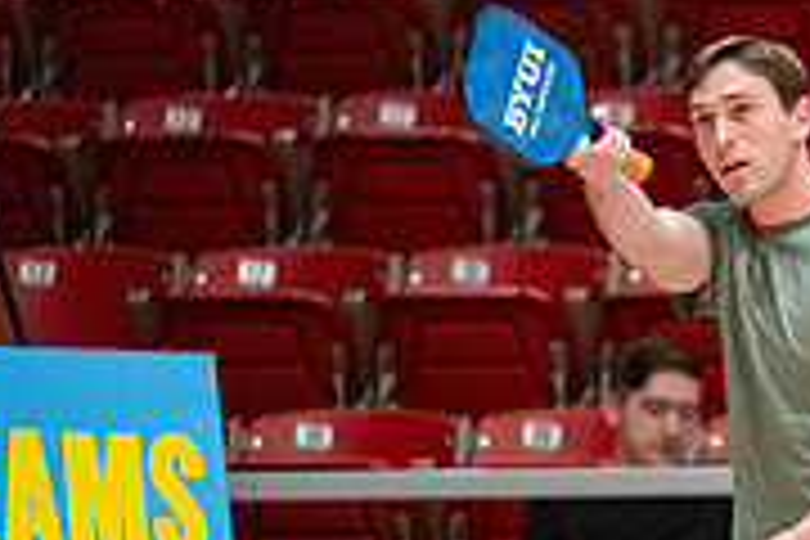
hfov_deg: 3.5
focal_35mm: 595
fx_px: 13386
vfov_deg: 2.3
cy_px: 560
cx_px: 1242
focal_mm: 185
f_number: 2.8
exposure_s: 1/500
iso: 5000
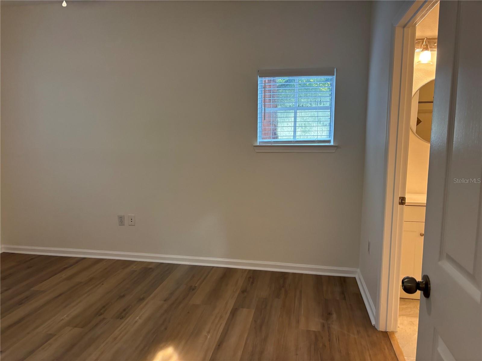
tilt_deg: -7.1
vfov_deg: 53.1
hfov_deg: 67.3
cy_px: 180
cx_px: 241
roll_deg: -0.7
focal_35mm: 26
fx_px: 362
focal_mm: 5.96
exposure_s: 1/60
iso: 160
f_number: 1.6
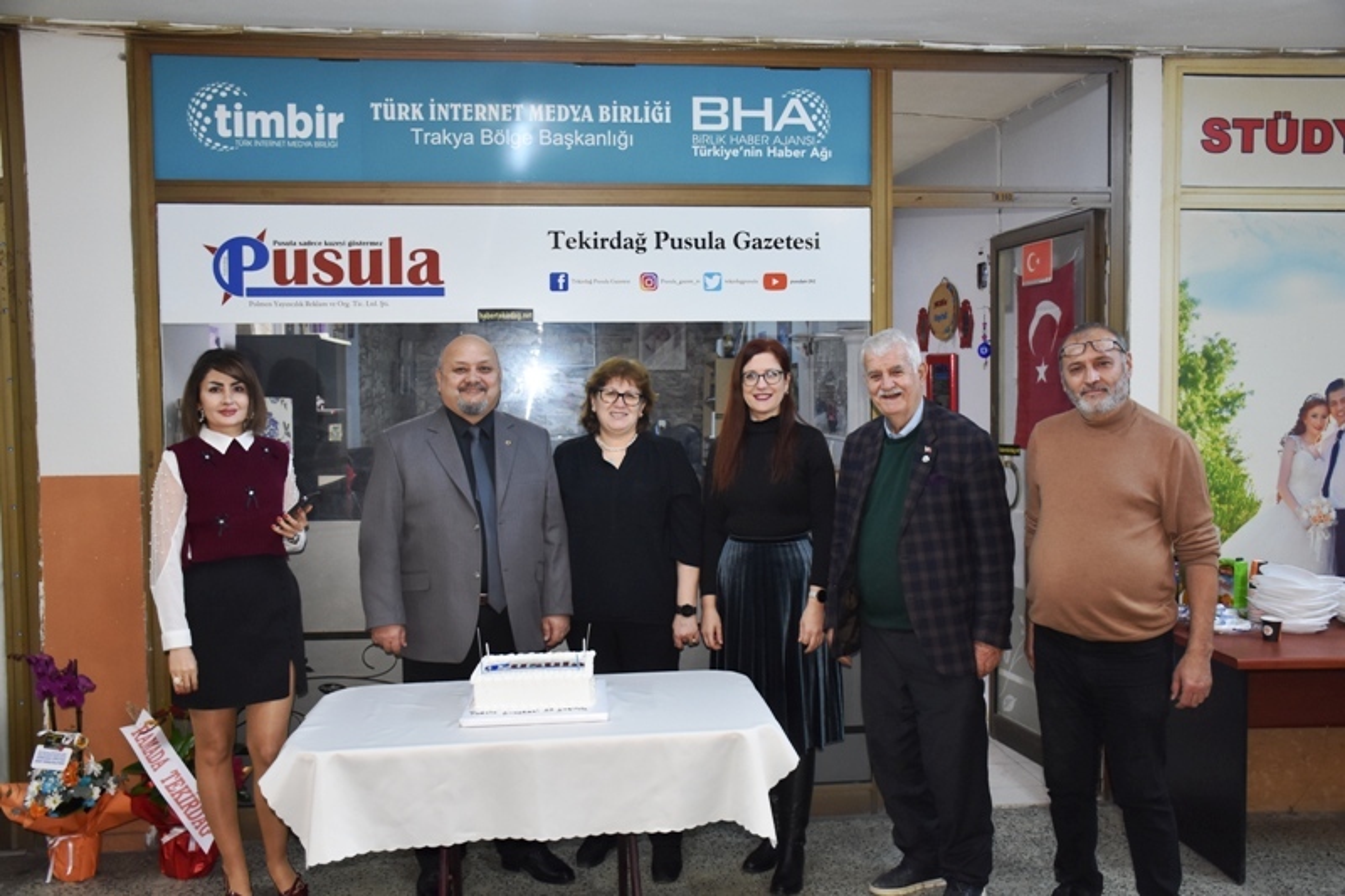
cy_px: 448
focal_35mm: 34
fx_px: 1289
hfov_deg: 55.1
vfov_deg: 38.3
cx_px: 672
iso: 900
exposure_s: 1/60
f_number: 3.8
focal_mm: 23
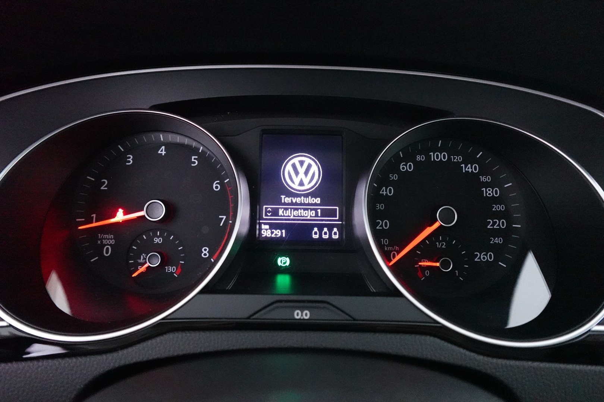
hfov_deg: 84.0
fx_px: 336
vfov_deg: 61.9
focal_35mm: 20
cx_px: 302
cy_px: 201
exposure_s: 1/80
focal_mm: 7.6
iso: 6400
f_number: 2
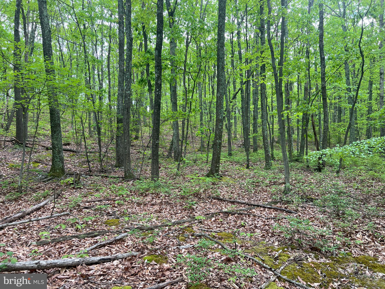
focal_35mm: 26
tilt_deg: +5.5
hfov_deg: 67.3
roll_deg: +2.4
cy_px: 144
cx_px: 192
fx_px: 289
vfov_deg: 53.1
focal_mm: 5.7
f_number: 1.5
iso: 50
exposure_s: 1/169
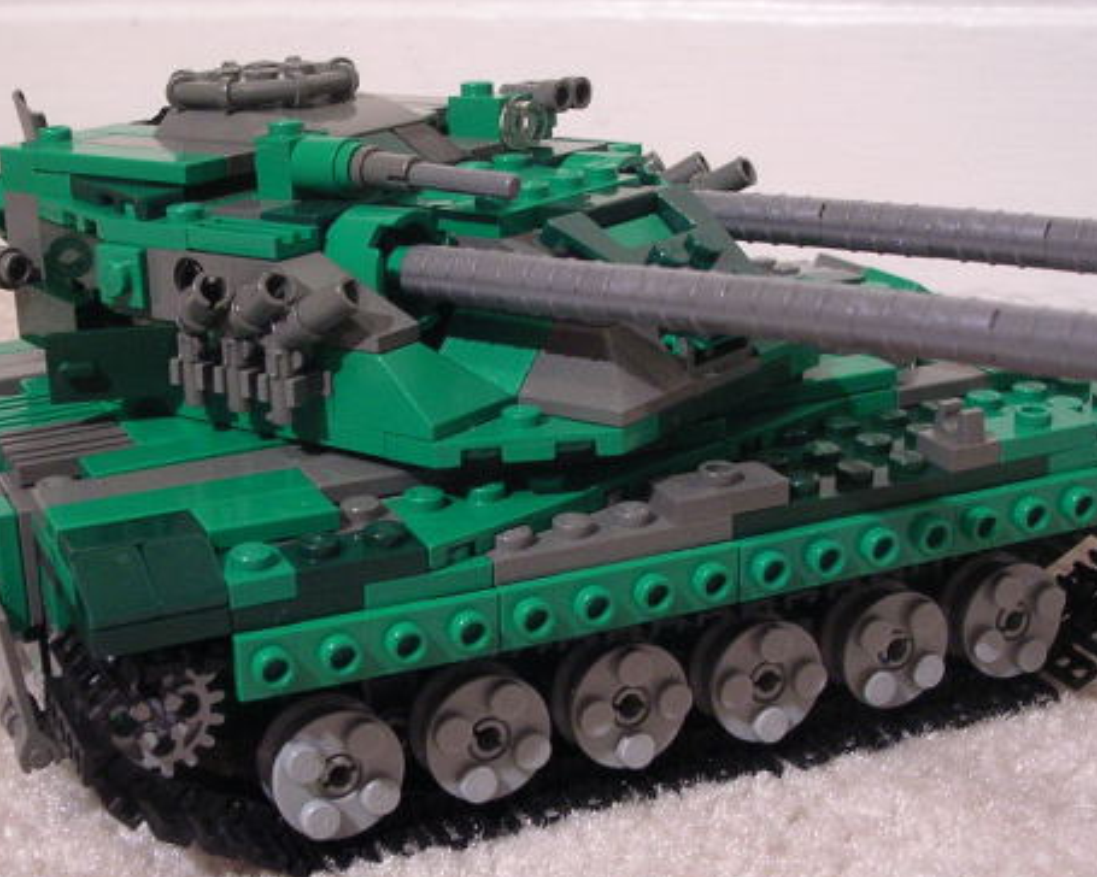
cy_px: 470
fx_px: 1916
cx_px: 456
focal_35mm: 59
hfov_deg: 31.9
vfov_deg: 25.8
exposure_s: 1/3.5
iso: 293
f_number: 3
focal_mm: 6.6
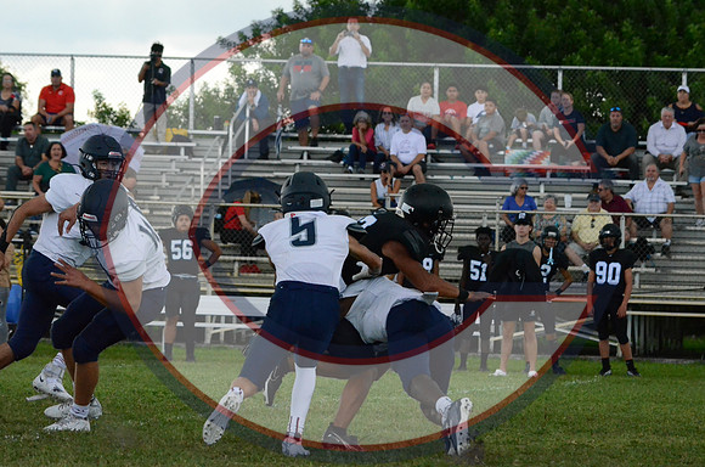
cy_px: 234
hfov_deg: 8.3
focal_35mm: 248
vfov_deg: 5.5
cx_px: 352
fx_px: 4836
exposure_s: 1/4000
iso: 6400
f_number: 9
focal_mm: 165
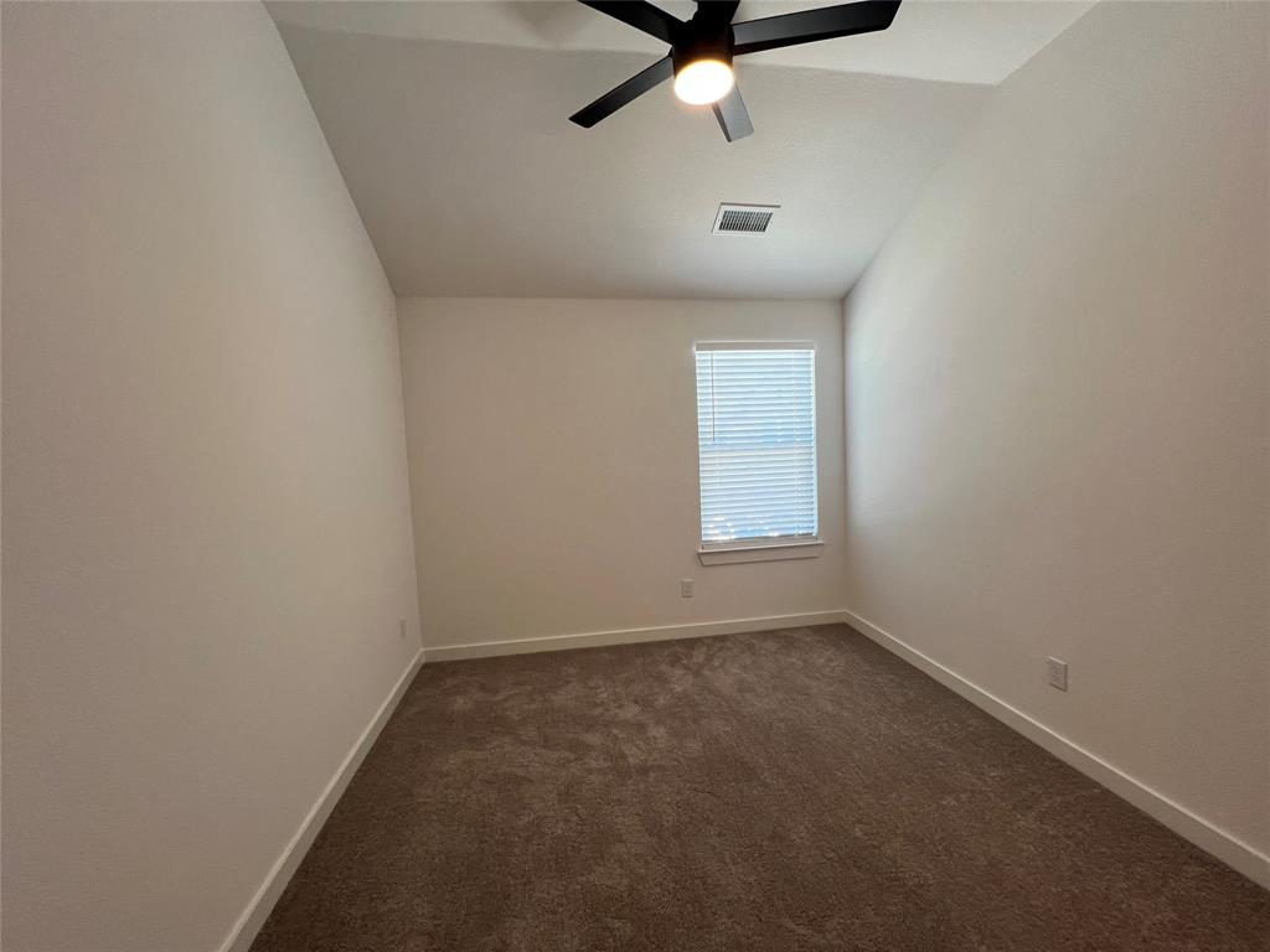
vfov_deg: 89.9
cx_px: 635
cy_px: 476
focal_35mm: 13
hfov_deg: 106.2
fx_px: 477
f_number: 1.8
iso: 64
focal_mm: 1.57
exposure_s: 1/120
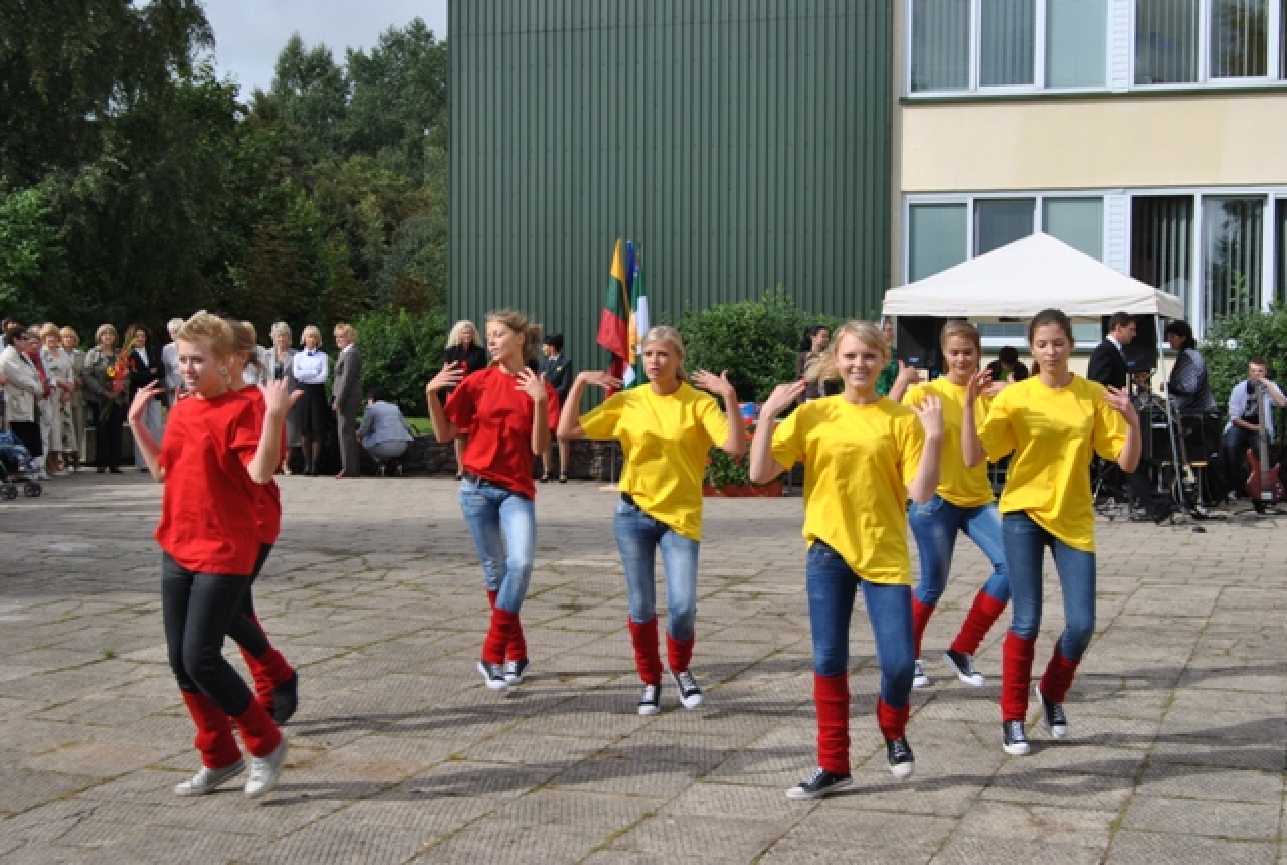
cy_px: 432
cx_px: 644
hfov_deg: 38.8
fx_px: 1828
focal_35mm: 51
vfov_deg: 26.6
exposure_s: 1/320
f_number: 8
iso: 100
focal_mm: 34
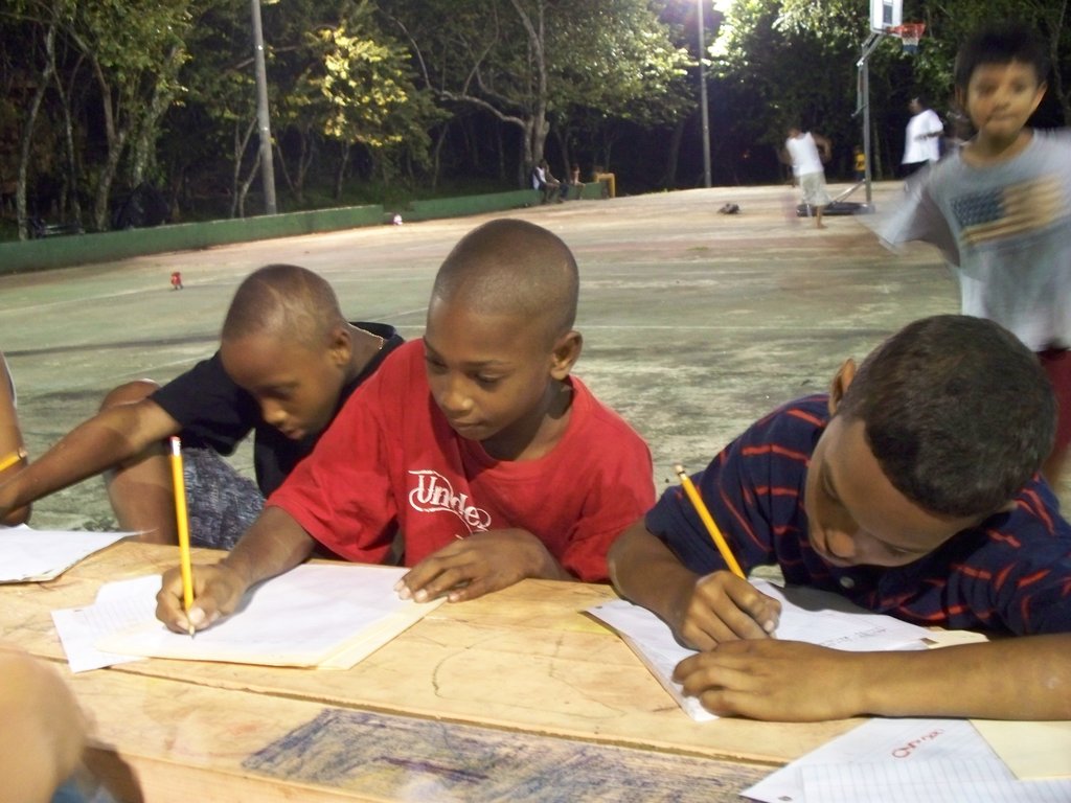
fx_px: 1454
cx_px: 536
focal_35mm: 47
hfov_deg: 40.4
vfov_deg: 30.9
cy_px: 402
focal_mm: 9.86
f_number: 2.9
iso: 400
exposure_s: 1/5
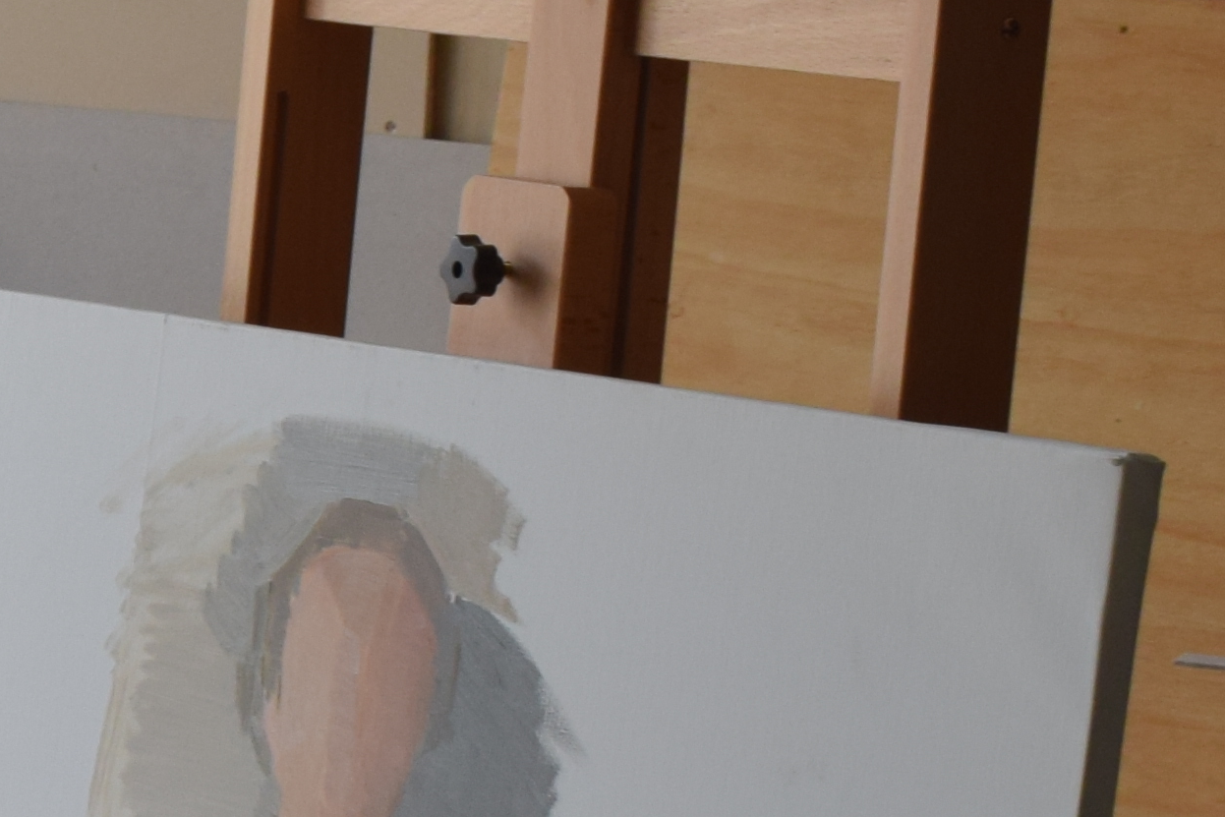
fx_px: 7126
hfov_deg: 9.5
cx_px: -719
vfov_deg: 6.5
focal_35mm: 209
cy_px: 979
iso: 400
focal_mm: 29
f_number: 6.3
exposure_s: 1/160
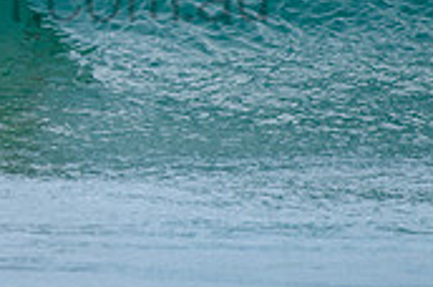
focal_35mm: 1691
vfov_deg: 0.8
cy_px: -37
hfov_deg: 1.2
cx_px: 3
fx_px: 20301
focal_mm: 500
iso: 250
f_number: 5.6
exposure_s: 1/2000
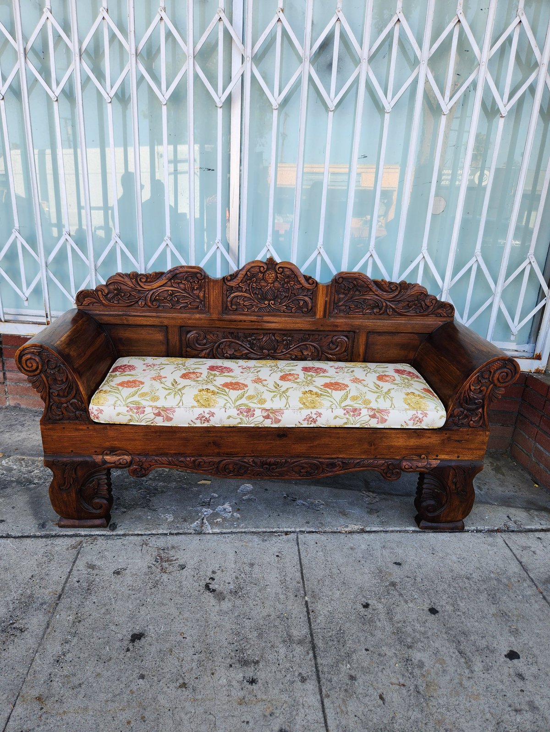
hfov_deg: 58.9
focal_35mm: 23
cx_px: 275
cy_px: 366
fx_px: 487
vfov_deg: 73.9
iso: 20
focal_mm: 5.4
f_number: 1.8
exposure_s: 1/200
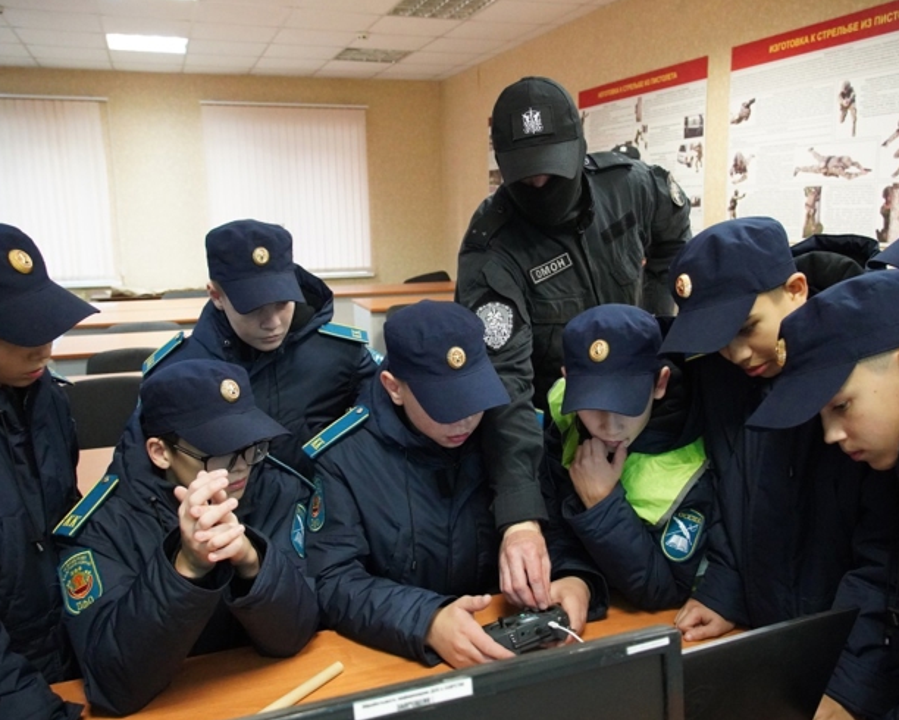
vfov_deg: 47.1
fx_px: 825
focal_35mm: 31
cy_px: 361
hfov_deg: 57.1
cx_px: 475
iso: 6400
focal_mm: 18
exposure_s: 1/160
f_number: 3.5
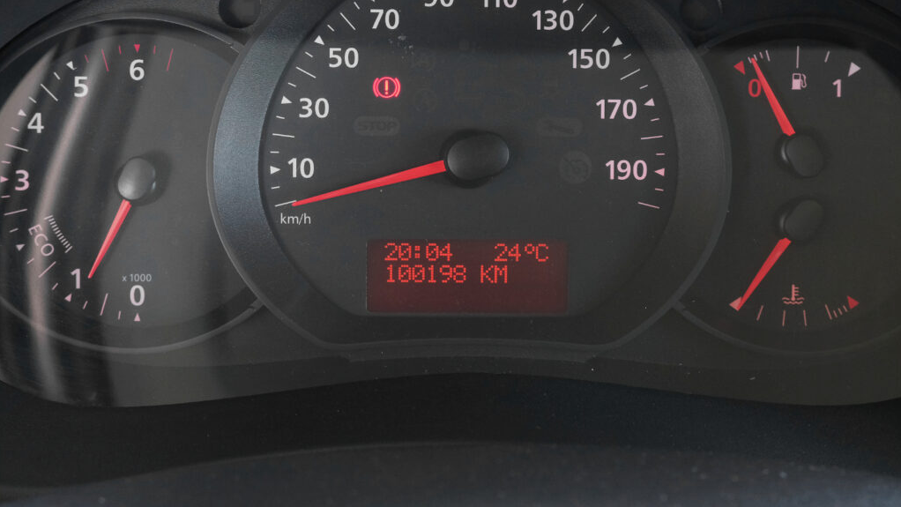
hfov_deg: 48.4
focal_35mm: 42
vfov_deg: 28.3
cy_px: 209
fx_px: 1003
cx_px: 450
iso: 2000
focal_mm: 26.4
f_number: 8
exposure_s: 1/60
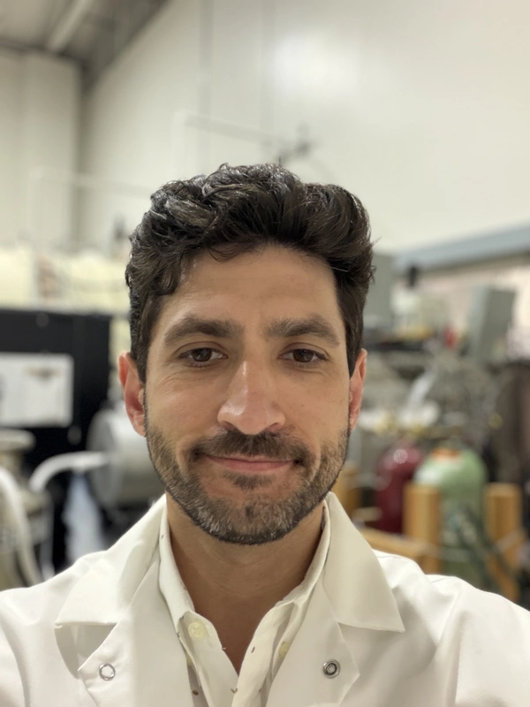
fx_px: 612
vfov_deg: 60.0
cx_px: 265
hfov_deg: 46.8
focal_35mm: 30
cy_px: 354
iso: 250
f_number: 1.9
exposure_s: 1/40
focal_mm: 2.71
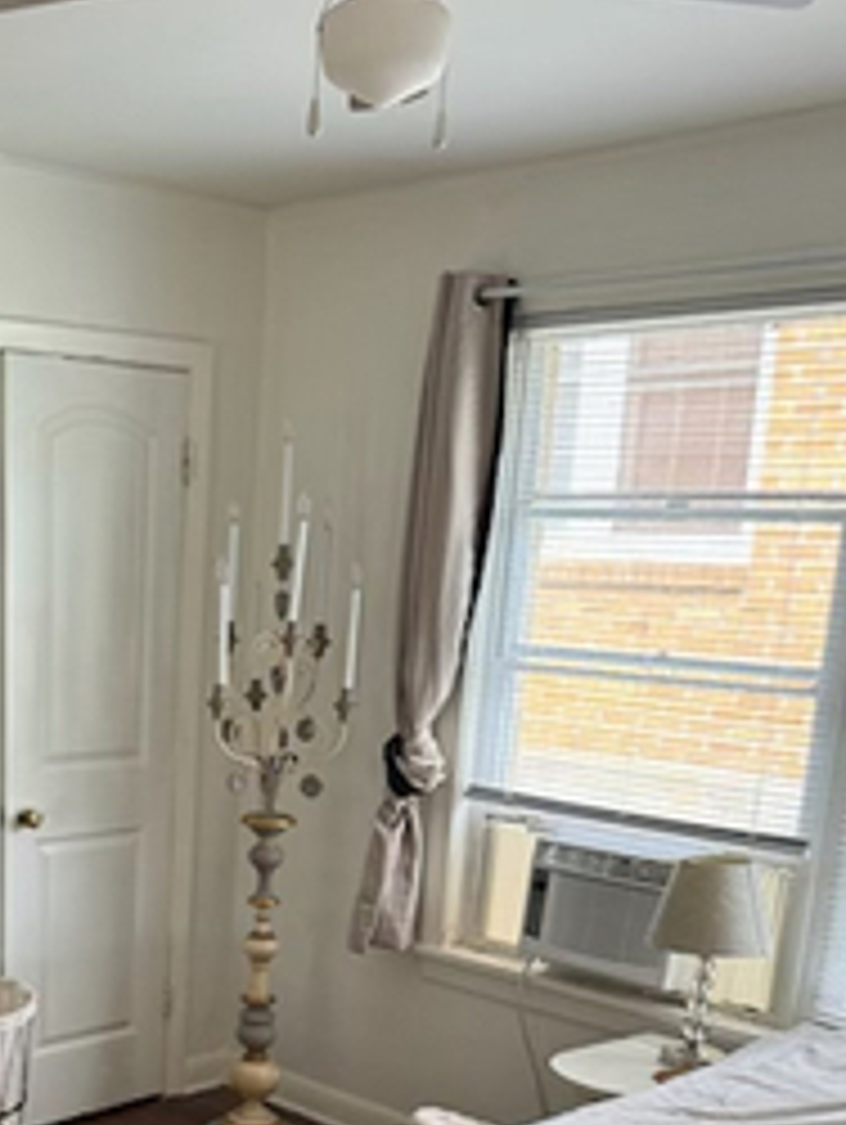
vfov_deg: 37.5
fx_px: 1561
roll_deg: -1.7
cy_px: 976
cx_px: 128
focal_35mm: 48
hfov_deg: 29.4
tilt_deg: -16.7
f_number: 1.78
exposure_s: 1/60
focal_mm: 6.76
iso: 125
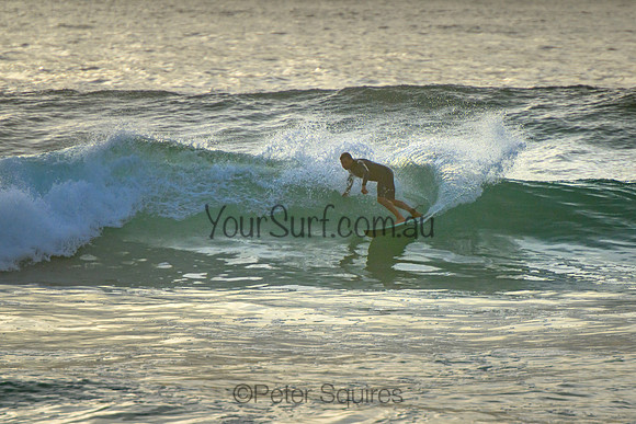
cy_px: 199
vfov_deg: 2.5
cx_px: 383
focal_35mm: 550
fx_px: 9715
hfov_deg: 3.7
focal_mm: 400
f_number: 5.6
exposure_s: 1/2000
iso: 640
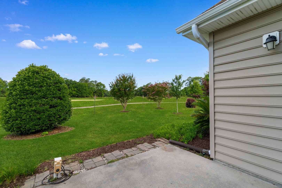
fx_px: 117
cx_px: 141
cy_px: 94
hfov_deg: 100.4
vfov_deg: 77.3
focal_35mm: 15
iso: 100
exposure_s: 1/125
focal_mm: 10
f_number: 6.3
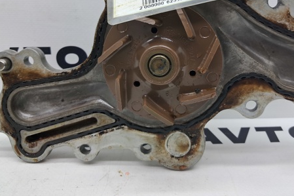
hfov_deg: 48.3
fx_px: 327
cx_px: 172
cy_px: 46
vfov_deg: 32.7
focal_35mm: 40
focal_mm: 4
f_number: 1.8
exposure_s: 1/60
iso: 50
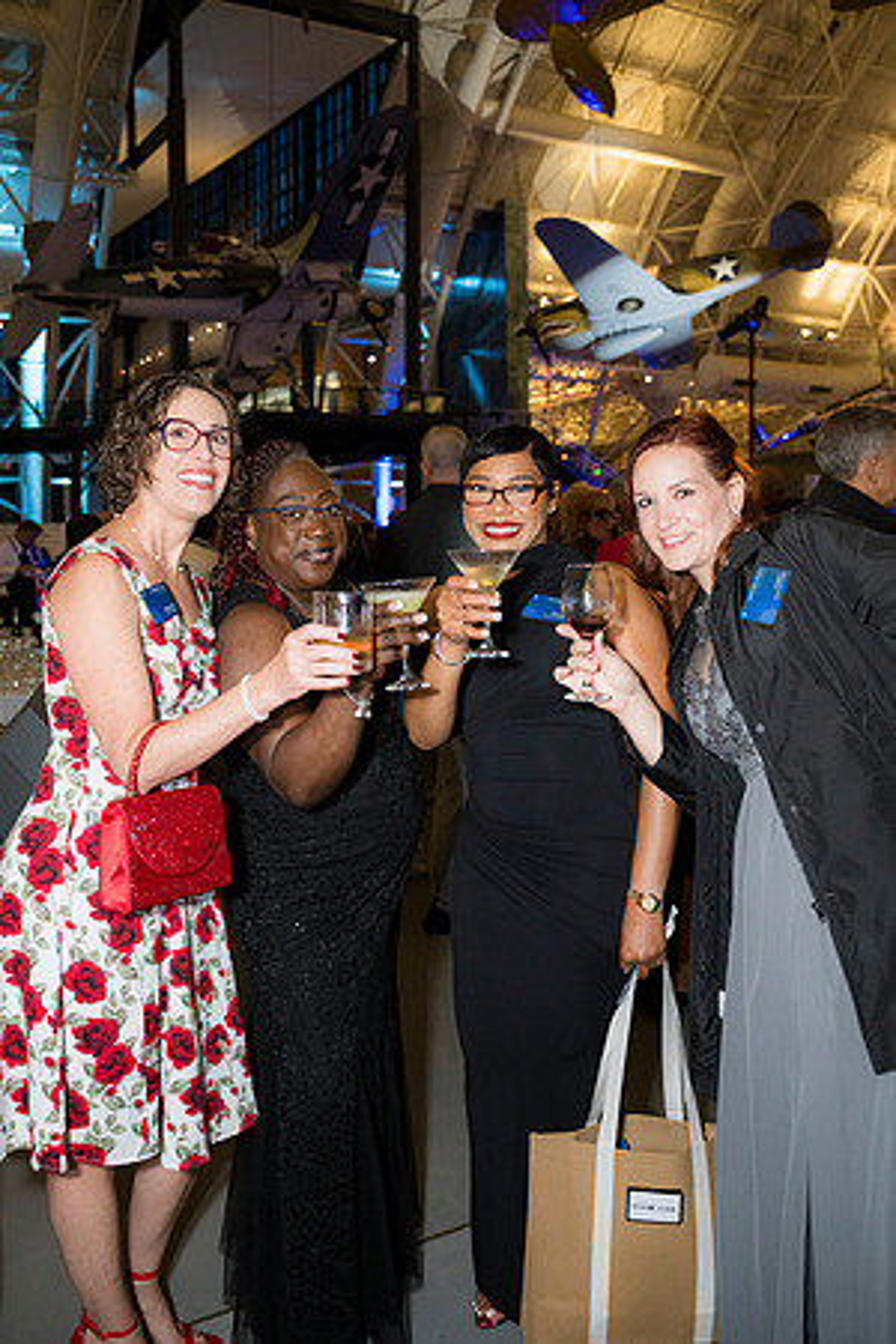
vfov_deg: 60.3
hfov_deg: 42.3
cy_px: 672
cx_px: 448
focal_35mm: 31
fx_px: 1157
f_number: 4
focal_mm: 31
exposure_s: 1/160
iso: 3200
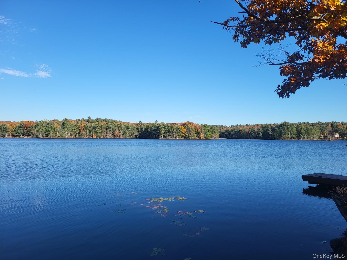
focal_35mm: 26
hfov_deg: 67.3
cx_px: 174
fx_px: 261
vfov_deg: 53.1
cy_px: 130
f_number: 1.8
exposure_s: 1/1884
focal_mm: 5.4
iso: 40
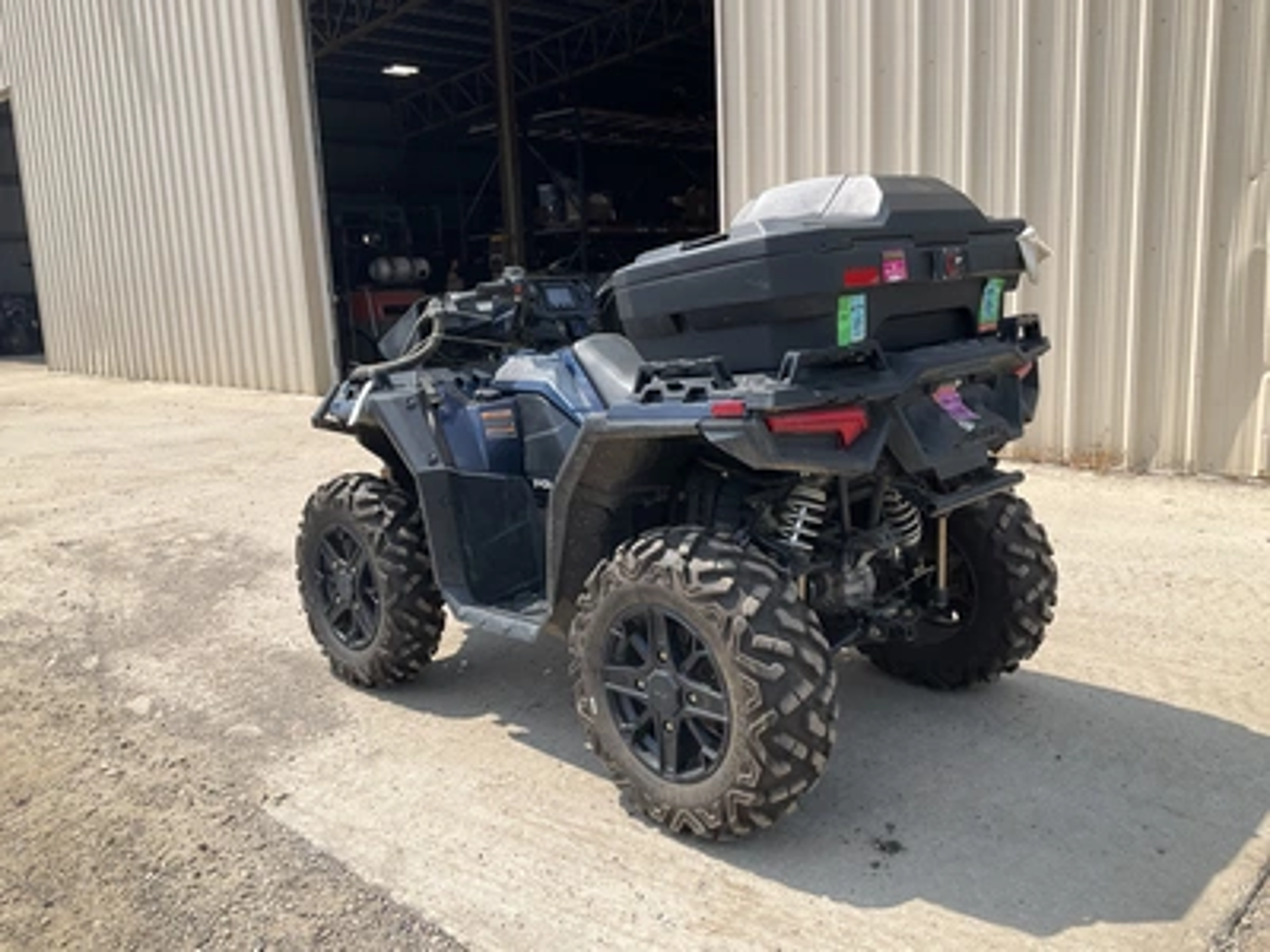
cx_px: 635
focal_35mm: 29
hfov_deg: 61.7
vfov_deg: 48.2
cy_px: 476
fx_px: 1064
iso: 25
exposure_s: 1/1377
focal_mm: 3
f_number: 1.8
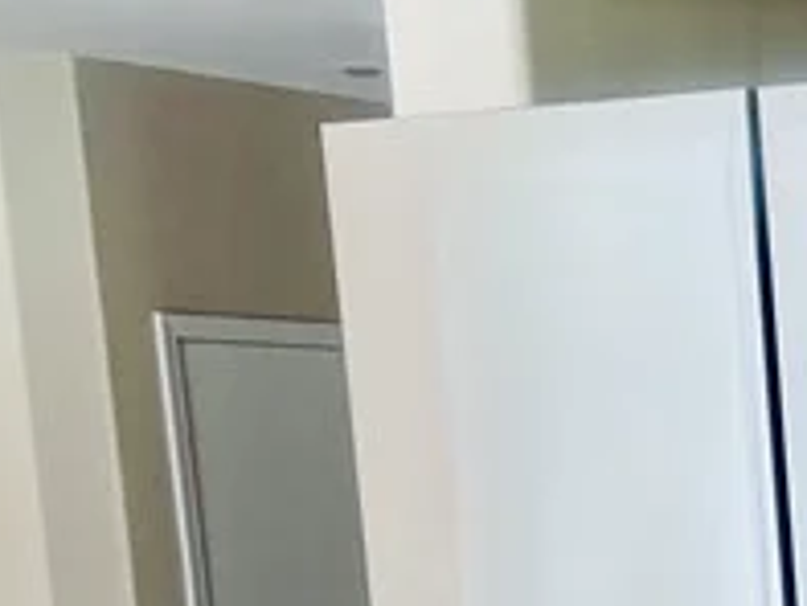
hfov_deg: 13.0
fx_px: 3033
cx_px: 1663
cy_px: 1130
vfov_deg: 10.6
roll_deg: +1.5
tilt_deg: -10.0
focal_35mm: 130
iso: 32
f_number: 1.6
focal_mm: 5.1
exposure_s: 1/122
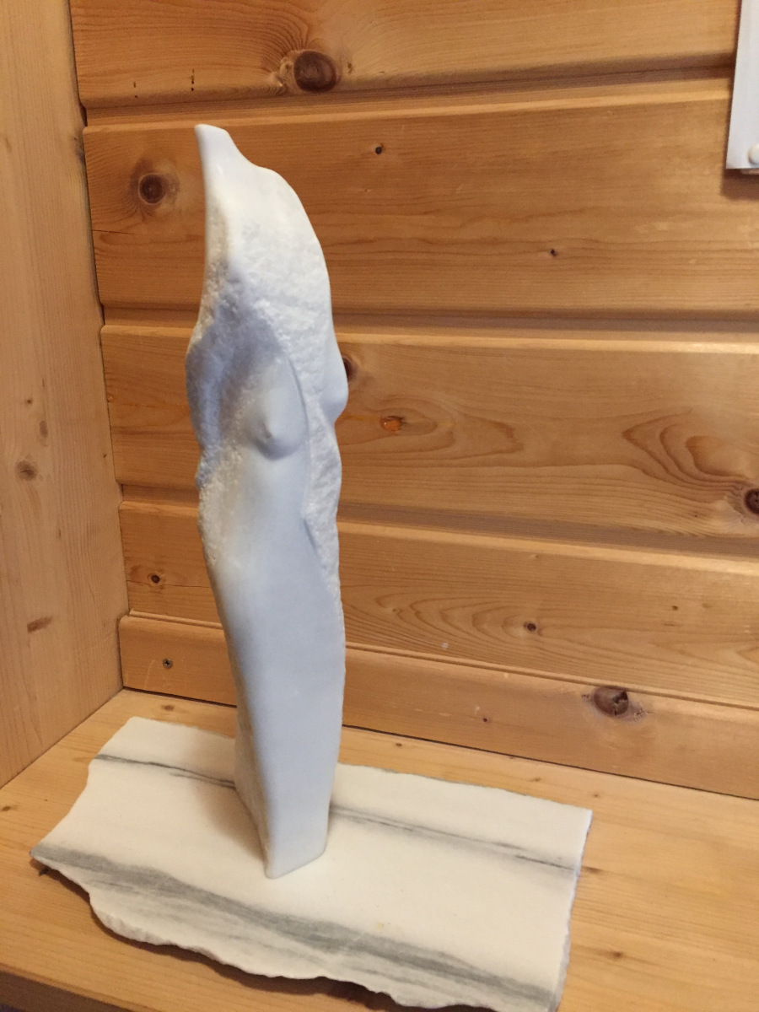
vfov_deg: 61.7
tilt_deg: -17.1
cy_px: 506
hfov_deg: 48.2
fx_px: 848
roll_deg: +0.3
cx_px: 380
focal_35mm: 29
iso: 250
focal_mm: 4.15
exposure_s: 1/33
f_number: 2.2
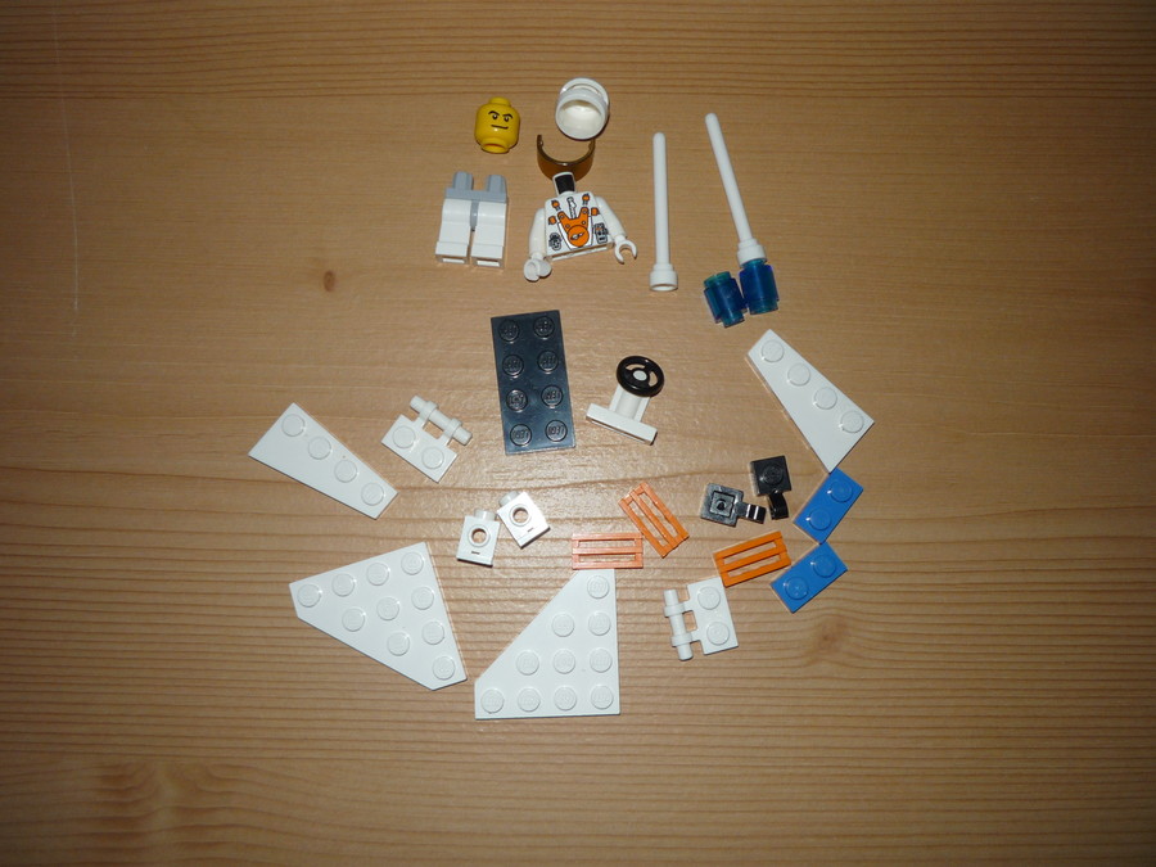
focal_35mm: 32
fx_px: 1069
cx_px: 578
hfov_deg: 56.8
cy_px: 434
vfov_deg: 44.2
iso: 100
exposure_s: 1/30
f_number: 4
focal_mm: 5.2
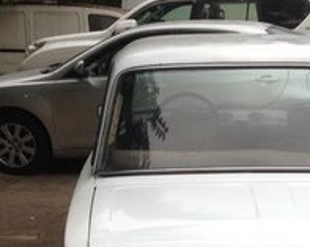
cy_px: 293
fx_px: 989
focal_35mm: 108
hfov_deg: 17.6
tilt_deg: -13.0
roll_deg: -0.2
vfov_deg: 13.8
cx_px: 266
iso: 50
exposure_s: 1/232
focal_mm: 4.12
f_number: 2.4
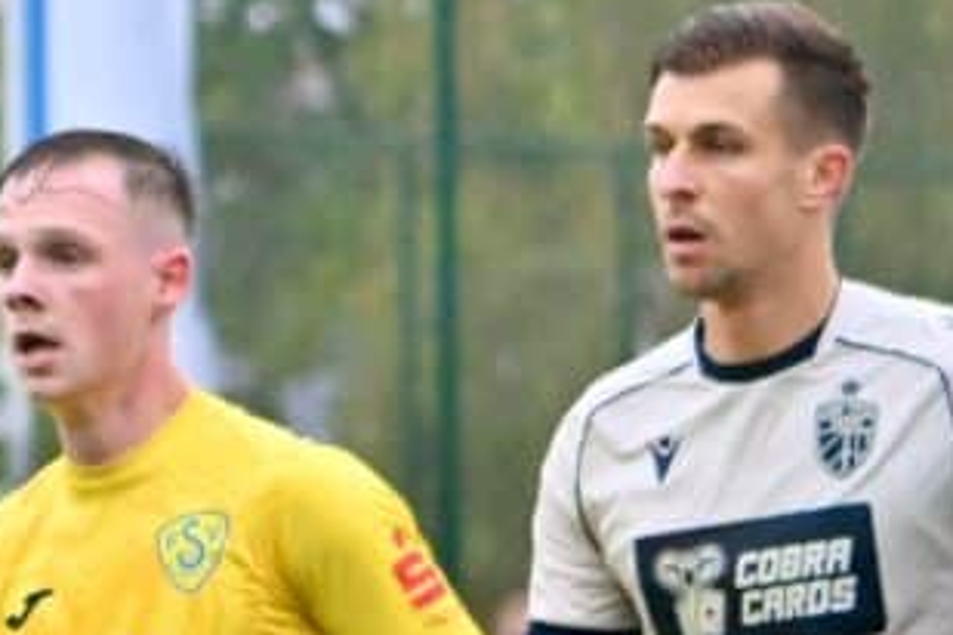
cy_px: 596
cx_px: -1897
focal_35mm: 795
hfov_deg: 2.6
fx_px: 21044
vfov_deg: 1.7
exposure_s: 1/1600
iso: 3200
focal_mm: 120
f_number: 4.8
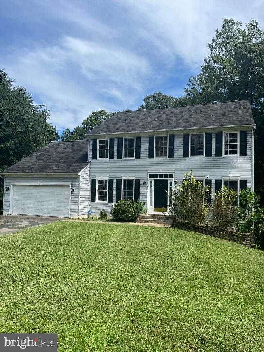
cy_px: 176
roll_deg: -1.3
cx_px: 132
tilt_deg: +2.8
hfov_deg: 53.1
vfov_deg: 67.3
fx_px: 264
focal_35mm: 26
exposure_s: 1/3623
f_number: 1.6
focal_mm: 5.1
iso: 50
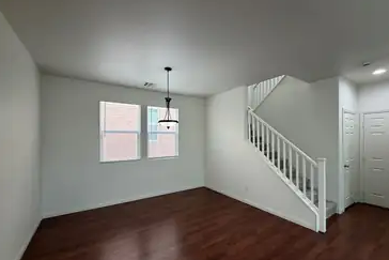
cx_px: 208
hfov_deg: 96.6
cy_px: 137
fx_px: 173
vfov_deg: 73.7
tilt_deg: +0.0
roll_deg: +0.9
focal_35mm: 16
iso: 320
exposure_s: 1/120
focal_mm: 2.22
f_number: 2.2
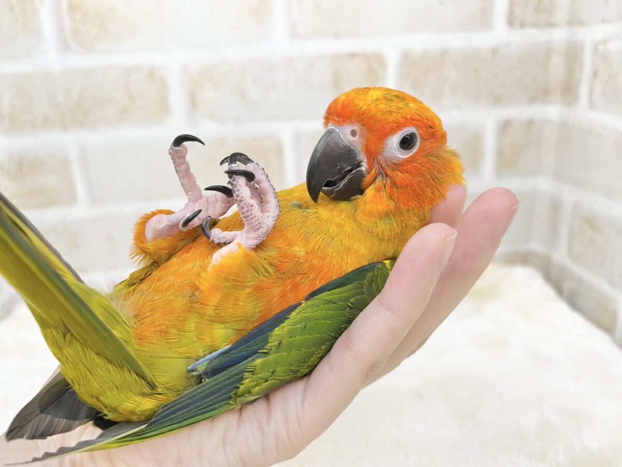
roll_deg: +2.2
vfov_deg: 53.1
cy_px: 234
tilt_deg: -19.3
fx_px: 467
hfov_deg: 67.3
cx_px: 311
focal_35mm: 26
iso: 64
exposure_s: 1/50
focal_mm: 5.1
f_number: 1.6
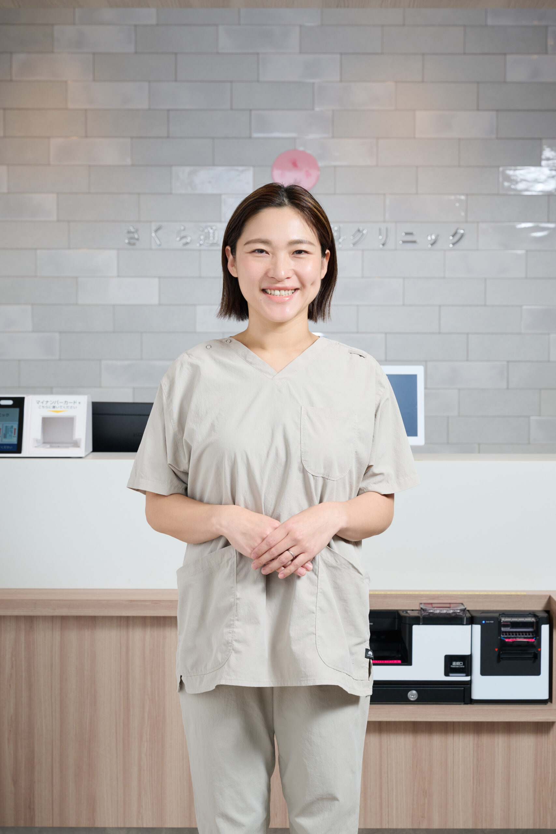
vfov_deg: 28.8
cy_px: 417
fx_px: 1621
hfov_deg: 19.5
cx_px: 278
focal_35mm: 70
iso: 250
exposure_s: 1/125
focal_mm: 70
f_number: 7.1
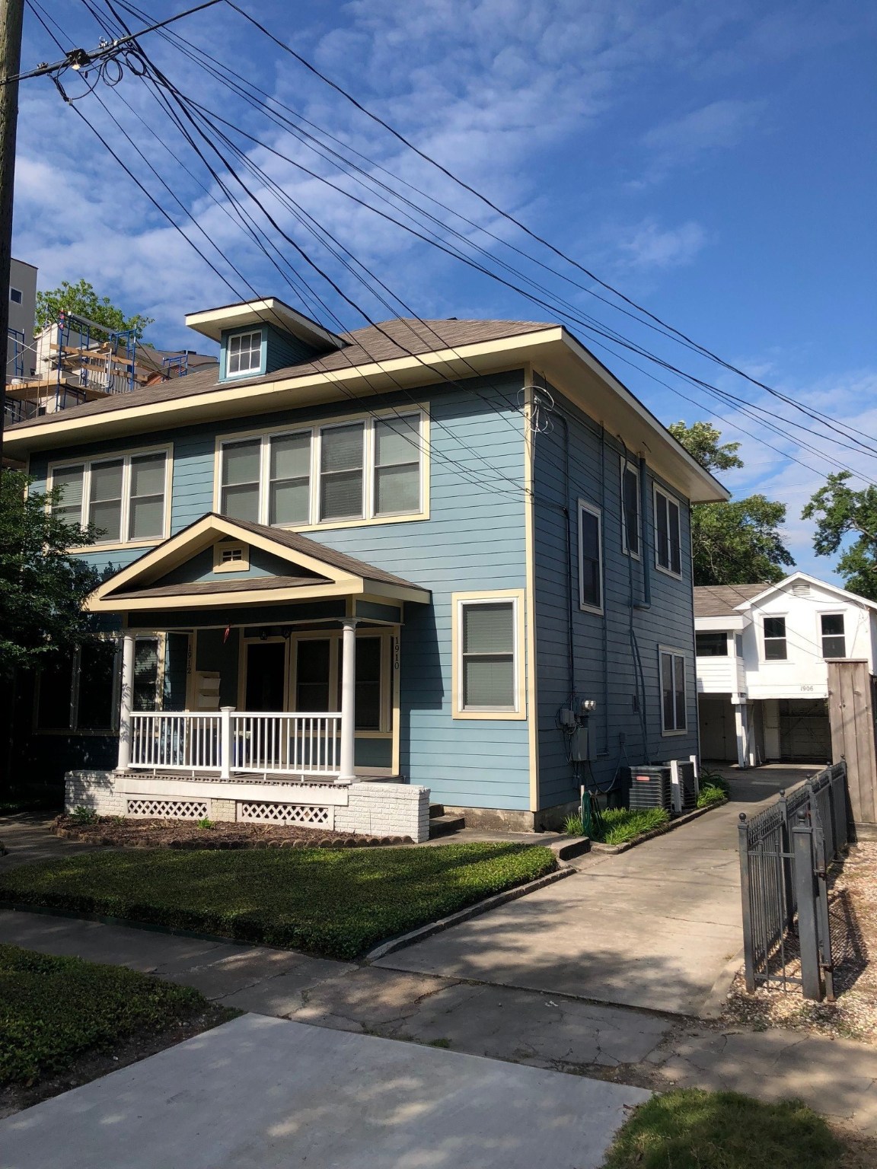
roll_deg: +0.9
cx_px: 438
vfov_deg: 63.4
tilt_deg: +8.5
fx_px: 946
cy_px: 584
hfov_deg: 49.7
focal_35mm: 28
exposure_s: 1/2558
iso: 20
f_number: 1.8
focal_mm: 4
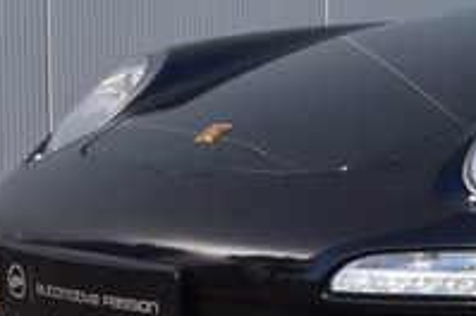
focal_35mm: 135
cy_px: 160
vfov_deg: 10.1
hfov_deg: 14.3
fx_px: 1782
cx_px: 691
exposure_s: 1/125
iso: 140
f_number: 11
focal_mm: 28
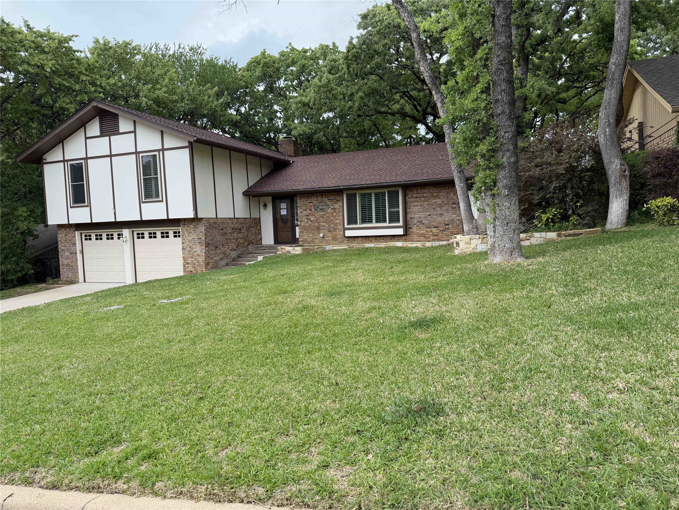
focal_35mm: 24
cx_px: 340
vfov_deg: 56.8
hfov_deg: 71.6
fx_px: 471
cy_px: 255
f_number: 1.78
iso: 80
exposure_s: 1/955
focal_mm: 6.76
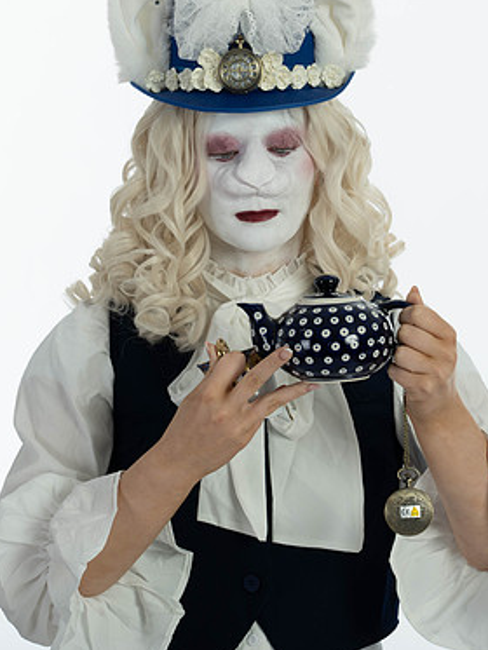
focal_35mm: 120
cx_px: 260
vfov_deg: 16.4
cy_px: 242
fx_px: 2254
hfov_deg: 12.4
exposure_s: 1/125
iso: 100
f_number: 9
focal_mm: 64
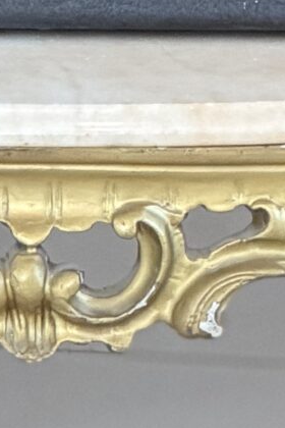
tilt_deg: -7.8
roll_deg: -1.8
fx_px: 7528
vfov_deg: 3.2
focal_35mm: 634
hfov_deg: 2.2
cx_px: 74
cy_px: -758
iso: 640
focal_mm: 16.89
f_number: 2.8
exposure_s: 1/65
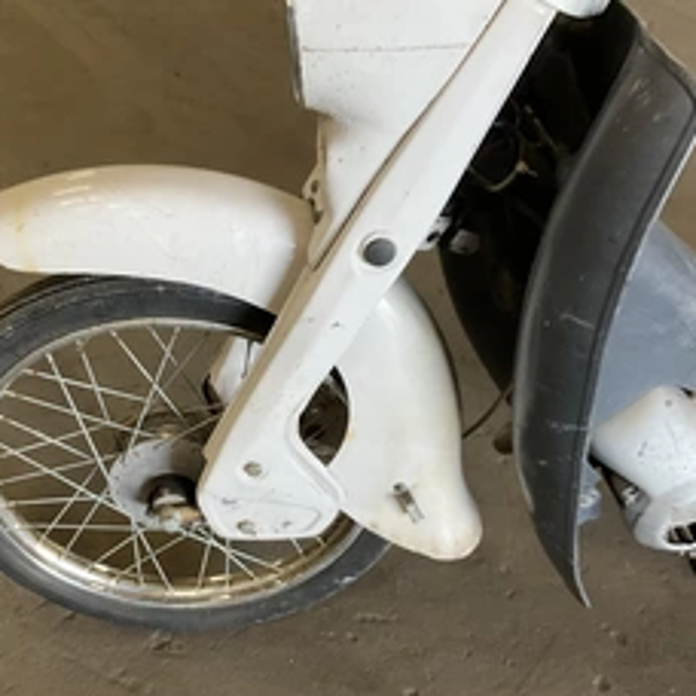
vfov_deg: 37.3
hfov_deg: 37.0
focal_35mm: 45
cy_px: 433
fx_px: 1024
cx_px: 211
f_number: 1.8
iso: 64
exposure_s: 1/60
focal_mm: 3
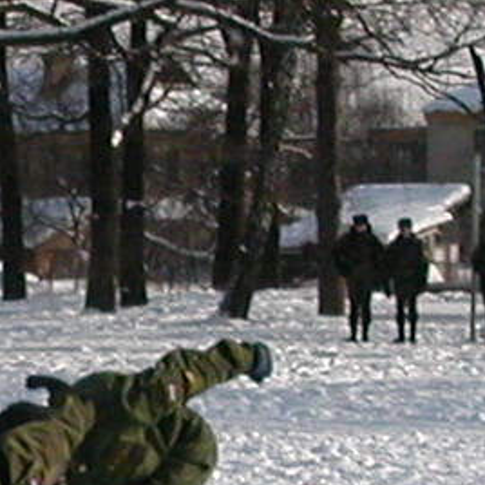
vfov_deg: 8.9
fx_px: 3091
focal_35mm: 195
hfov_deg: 8.9
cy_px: 478
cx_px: -31
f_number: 4.5
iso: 100
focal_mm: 5.6
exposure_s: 1/801
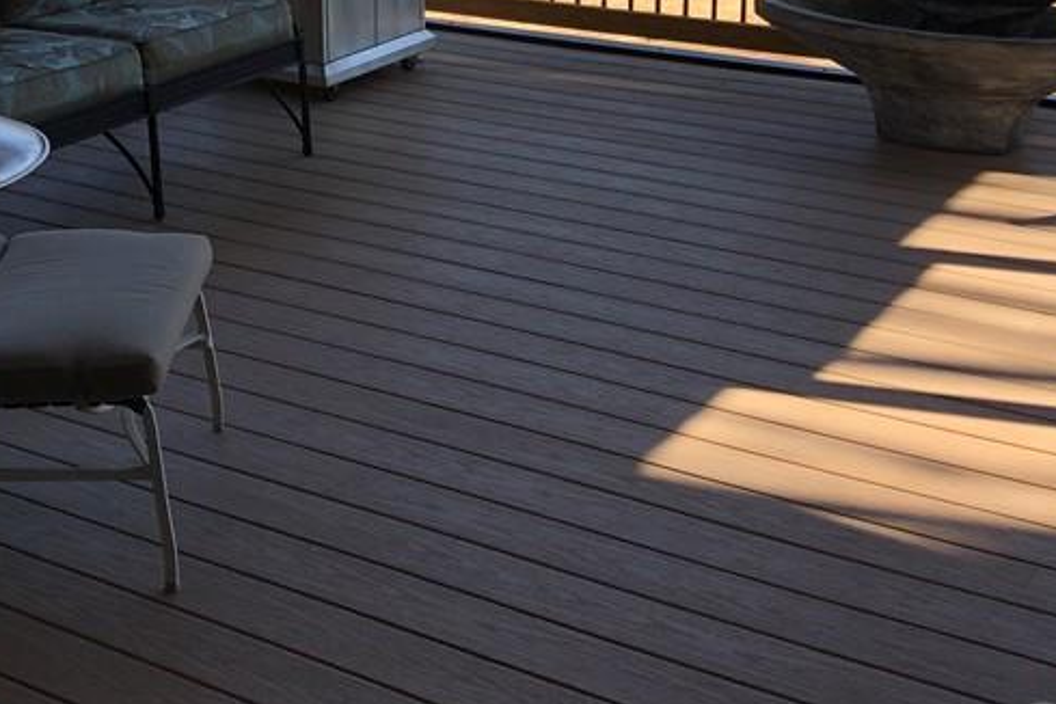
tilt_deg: -12.5
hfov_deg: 32.8
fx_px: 1789
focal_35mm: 61
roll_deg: +0.7
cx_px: 425
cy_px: 32
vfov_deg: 21.6
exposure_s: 1/369
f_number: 1.8
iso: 20
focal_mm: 4
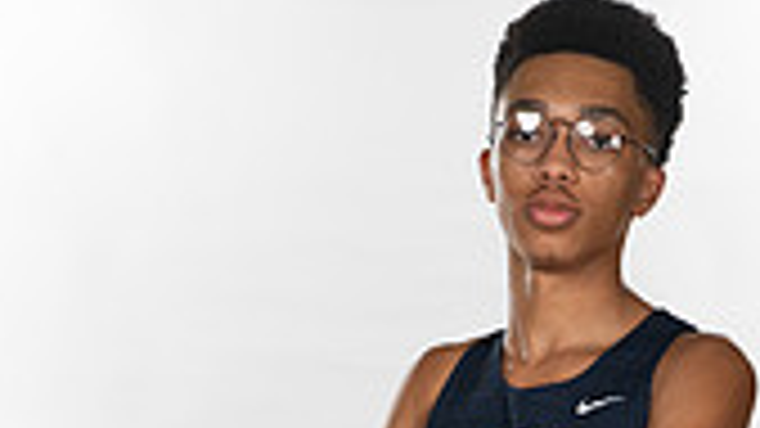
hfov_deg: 13.3
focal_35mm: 162
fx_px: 3264
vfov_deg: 7.1
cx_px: 499
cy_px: 955
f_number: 7.1
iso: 800
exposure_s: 1/320
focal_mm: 58
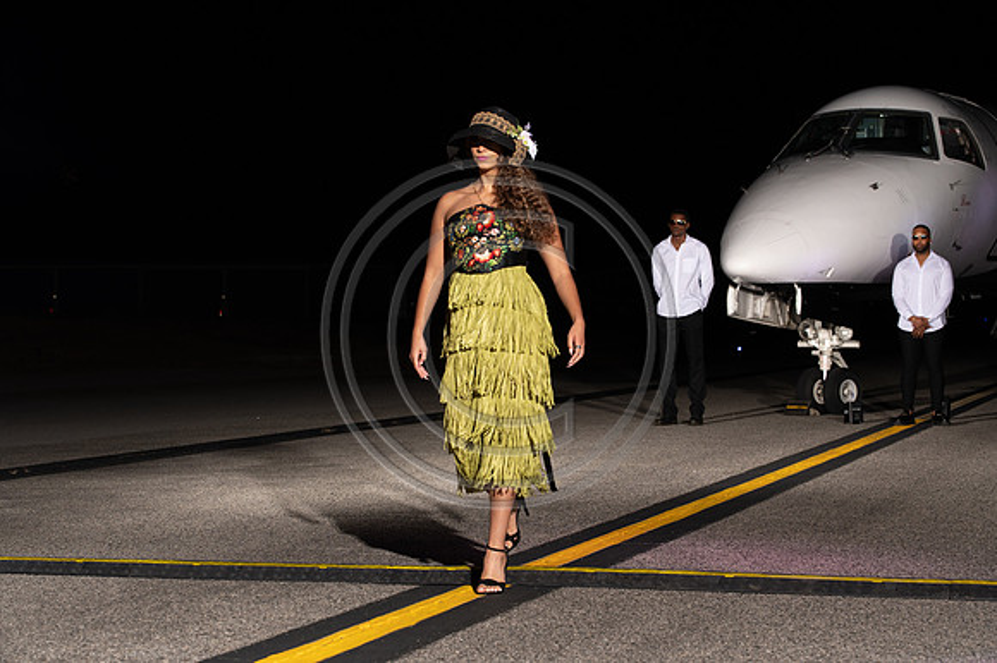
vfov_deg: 17.5
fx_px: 2159
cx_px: 498
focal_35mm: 78
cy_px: 332
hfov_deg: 26.0
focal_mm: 78
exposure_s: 1/200
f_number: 6.3
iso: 1000
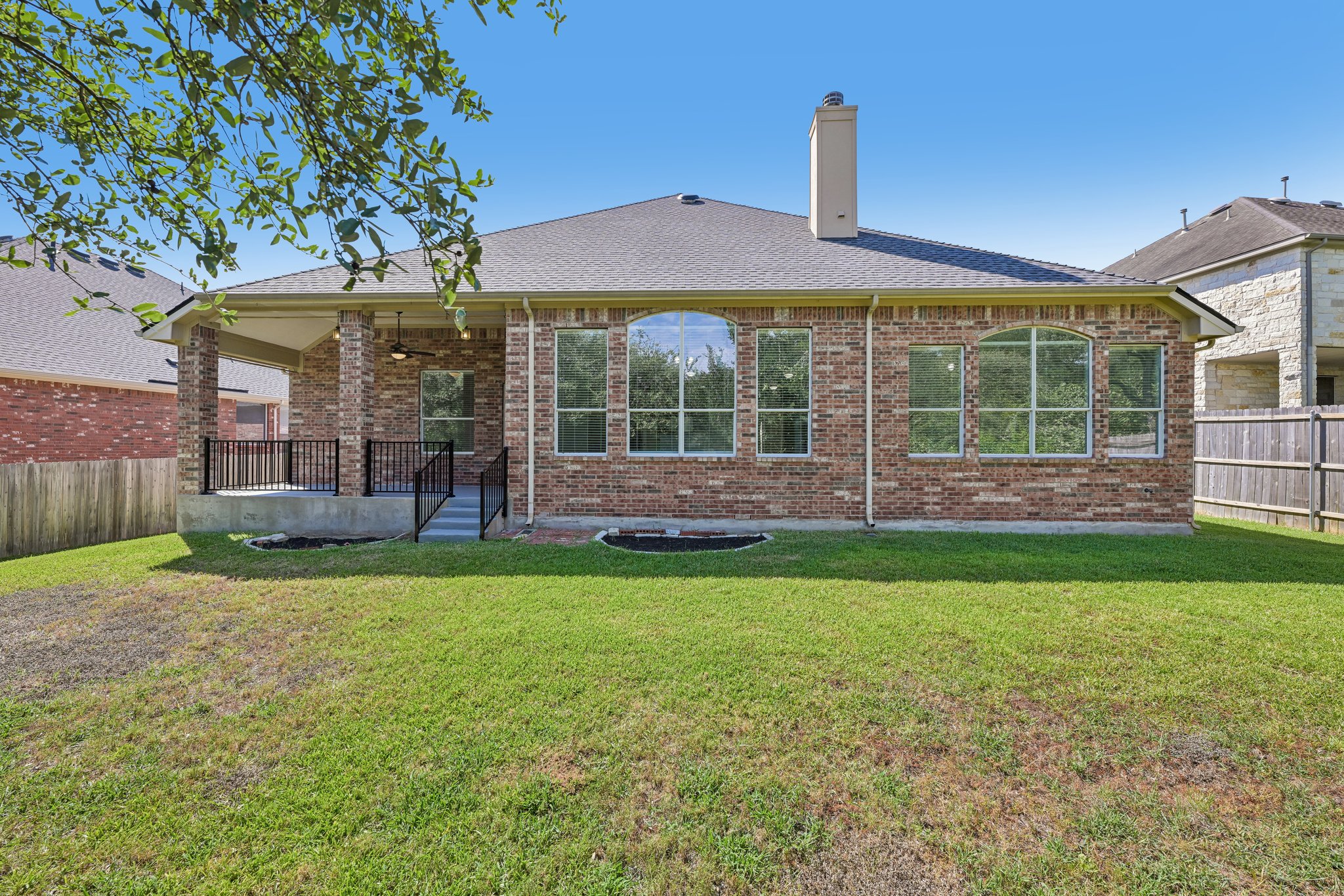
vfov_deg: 77.3
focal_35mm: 15
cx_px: 672
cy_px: 448
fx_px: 560
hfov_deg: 100.4
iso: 100
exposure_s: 1/180
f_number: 6.7
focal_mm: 15
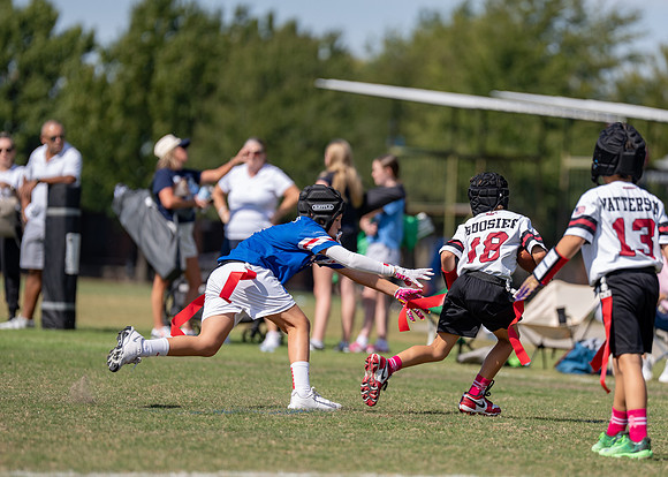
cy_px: 246
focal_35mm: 297
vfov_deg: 4.8
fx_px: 5631
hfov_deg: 6.8
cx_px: 425
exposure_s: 1/1600
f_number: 2.8
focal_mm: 200
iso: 100
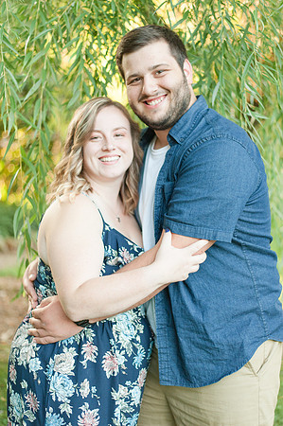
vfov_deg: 39.6
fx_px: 591
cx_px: 142
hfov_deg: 26.9
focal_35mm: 50
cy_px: 213
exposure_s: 1/500
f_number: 1.8
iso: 640
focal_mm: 50
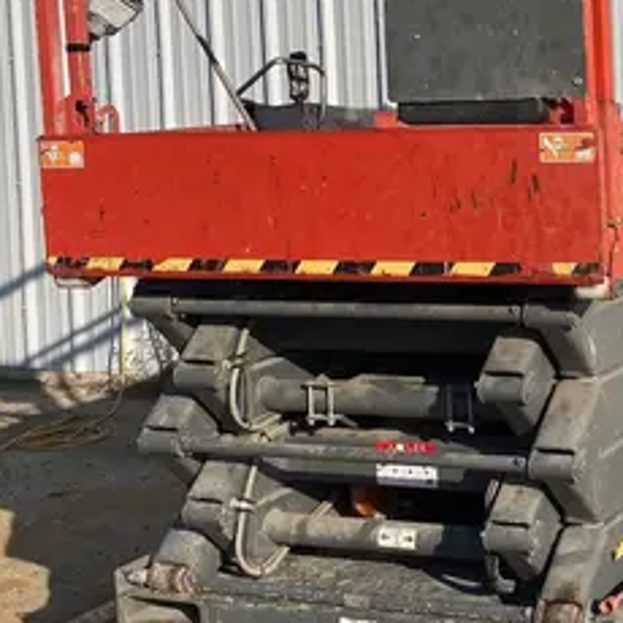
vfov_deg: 21.8
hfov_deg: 21.3
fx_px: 1609
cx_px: 601
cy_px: 215
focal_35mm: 79
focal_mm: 3.99
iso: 20
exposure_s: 1/2667
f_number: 1.8
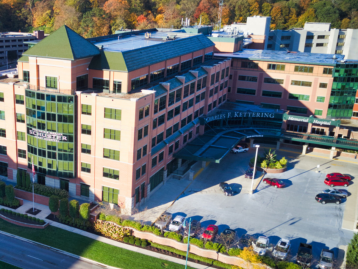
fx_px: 455
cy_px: 149
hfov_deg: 41.5
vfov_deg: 32.9
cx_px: 83
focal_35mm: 44
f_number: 2.2
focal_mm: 4.7
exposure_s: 1/568
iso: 100
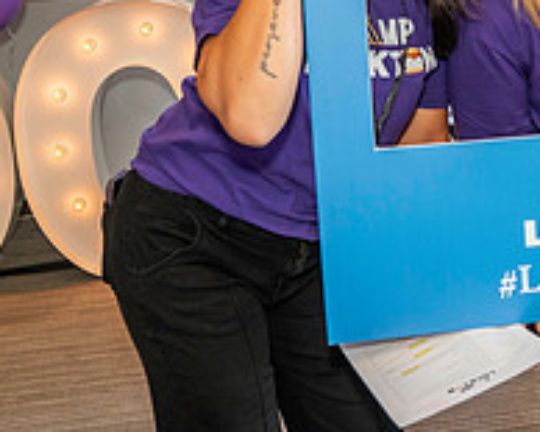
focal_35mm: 73
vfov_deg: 20.2
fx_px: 1166
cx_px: 601
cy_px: -21
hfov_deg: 24.3
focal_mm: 26
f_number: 4.5
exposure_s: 1/200
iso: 1000
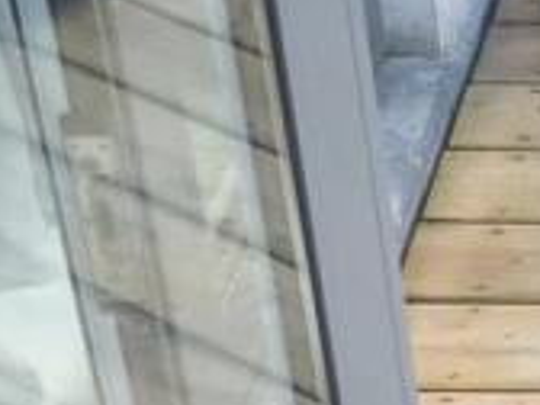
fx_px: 2371
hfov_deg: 11.8
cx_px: 1019
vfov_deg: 9.7
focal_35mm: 152
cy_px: -35
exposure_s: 1/60
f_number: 3.3
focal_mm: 4.3
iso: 200
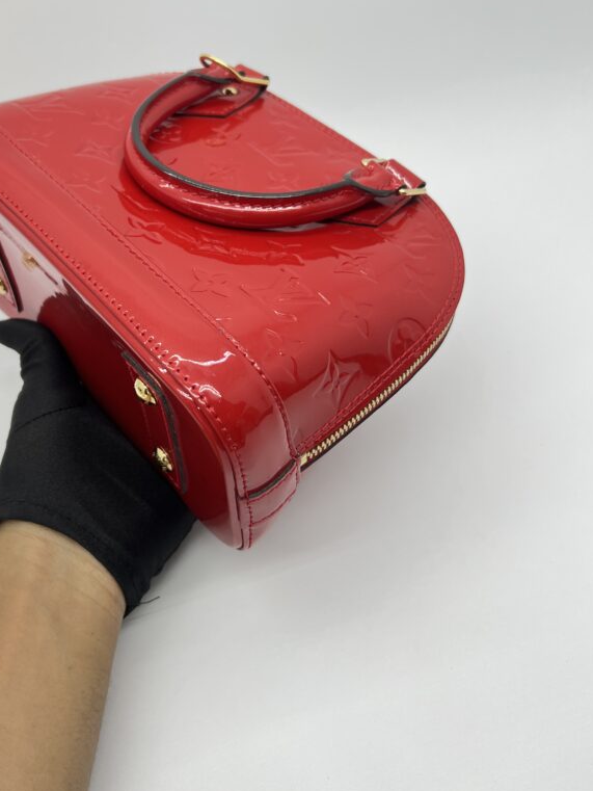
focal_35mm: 35
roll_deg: +6.1
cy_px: 323
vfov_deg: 52.3
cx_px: 199
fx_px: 799
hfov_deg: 40.2
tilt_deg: -40.6
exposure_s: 1/100
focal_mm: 5.7
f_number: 1.5
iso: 40
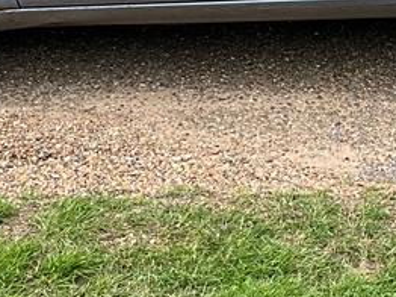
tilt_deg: -12.9
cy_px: -83
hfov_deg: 14.7
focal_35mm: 133
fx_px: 1520
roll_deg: -3.2
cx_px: 329
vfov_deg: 10.9
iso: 25
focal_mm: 3
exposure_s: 1/739
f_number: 1.8
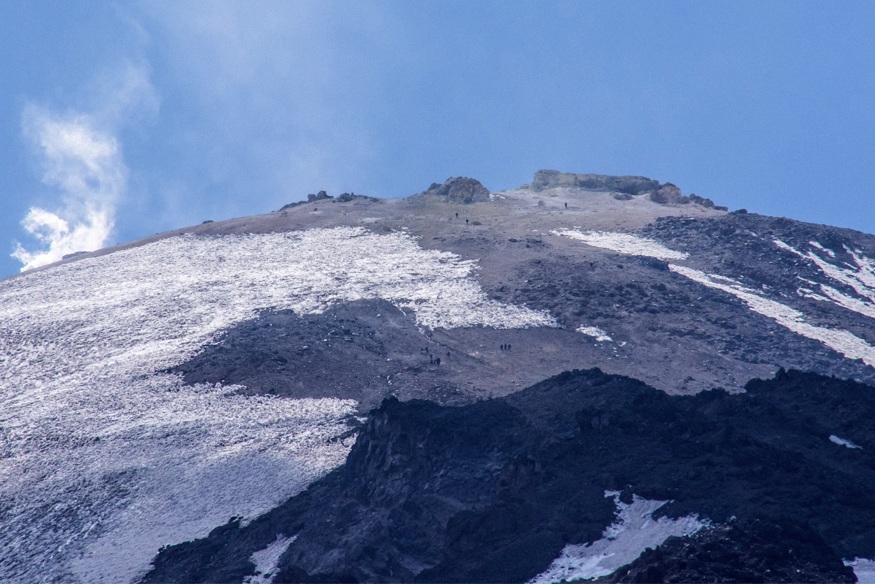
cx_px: 438
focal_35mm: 330
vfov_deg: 4.2
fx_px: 8020
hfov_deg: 6.2
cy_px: 292
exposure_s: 1/2000
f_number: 14
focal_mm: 220
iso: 1000
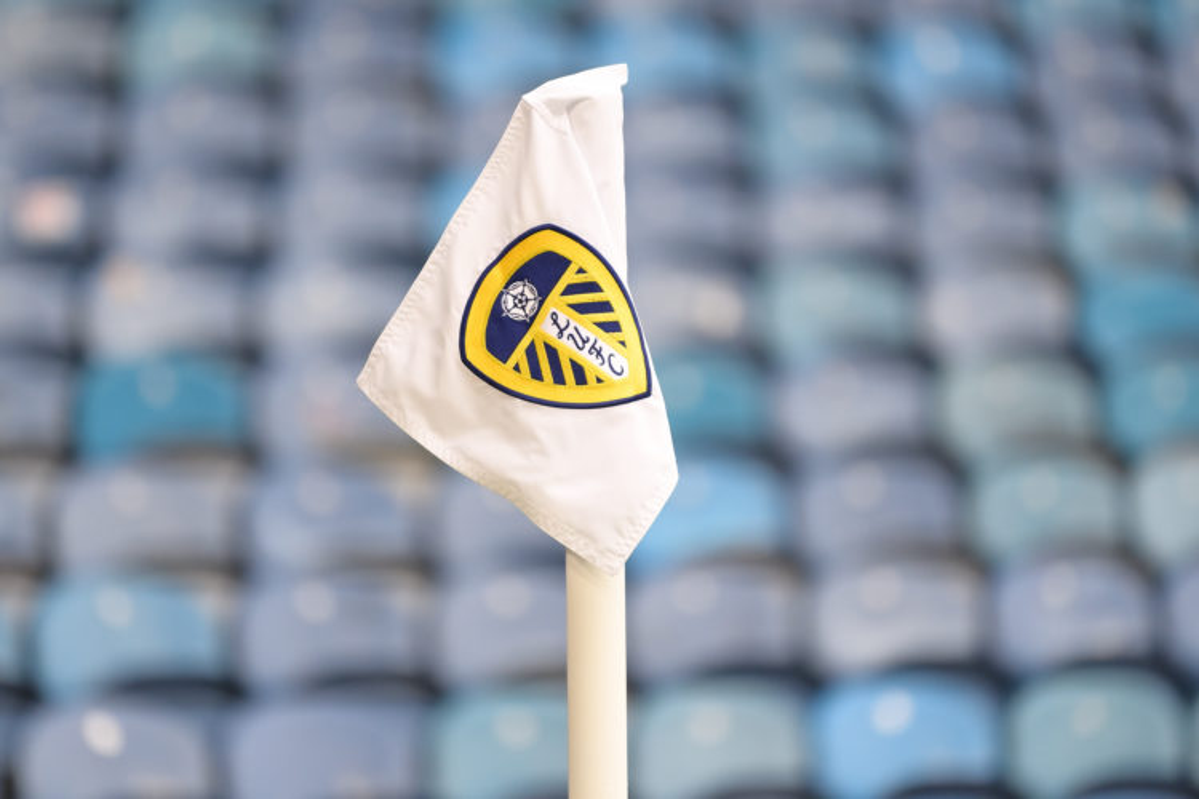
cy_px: 400
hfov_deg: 10.3
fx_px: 6661
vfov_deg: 6.9
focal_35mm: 200
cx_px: 600
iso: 2000
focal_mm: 200
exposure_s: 1/4000
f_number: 2.8
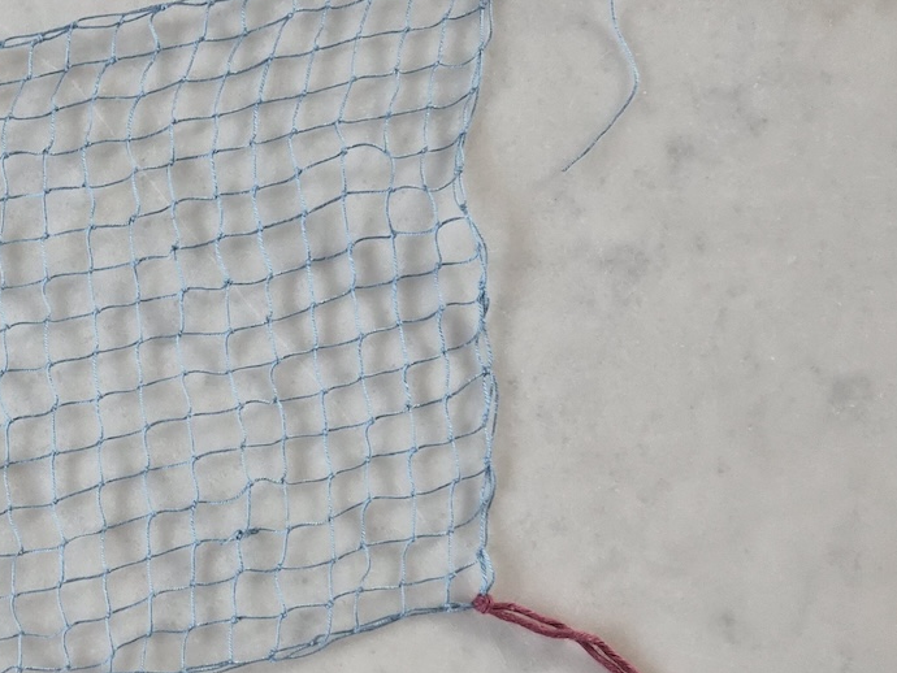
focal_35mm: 50
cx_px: 61
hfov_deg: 35.5
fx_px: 1296
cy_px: 377
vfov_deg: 29.1
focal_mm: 5.4
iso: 200
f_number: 1.8
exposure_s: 1/180
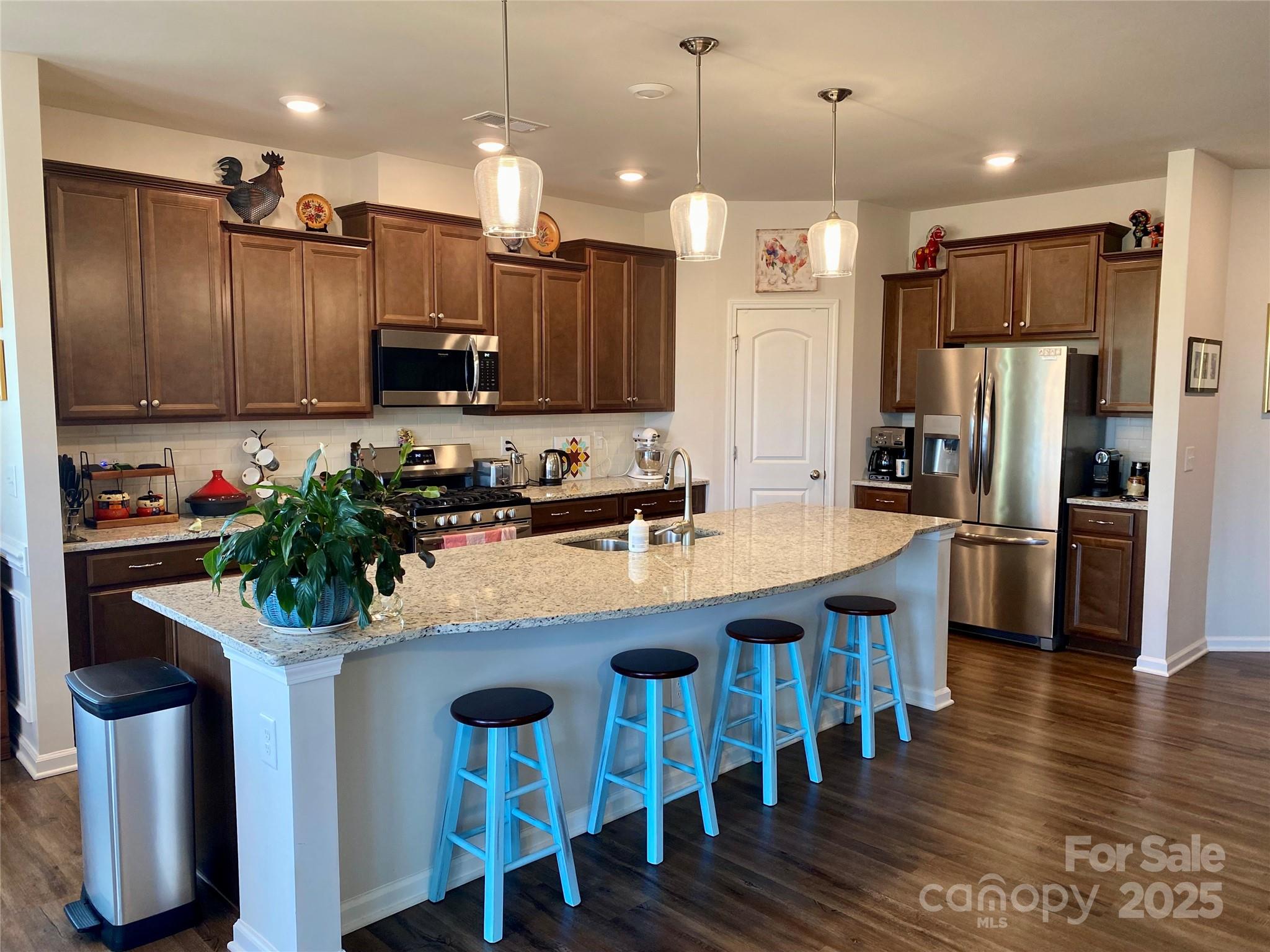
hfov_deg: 67.3
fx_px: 954
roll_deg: -0.9
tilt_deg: -4.6
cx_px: 635
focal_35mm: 26
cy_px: 476
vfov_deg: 53.1
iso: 100
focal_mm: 4.25
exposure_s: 1/60
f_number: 1.8
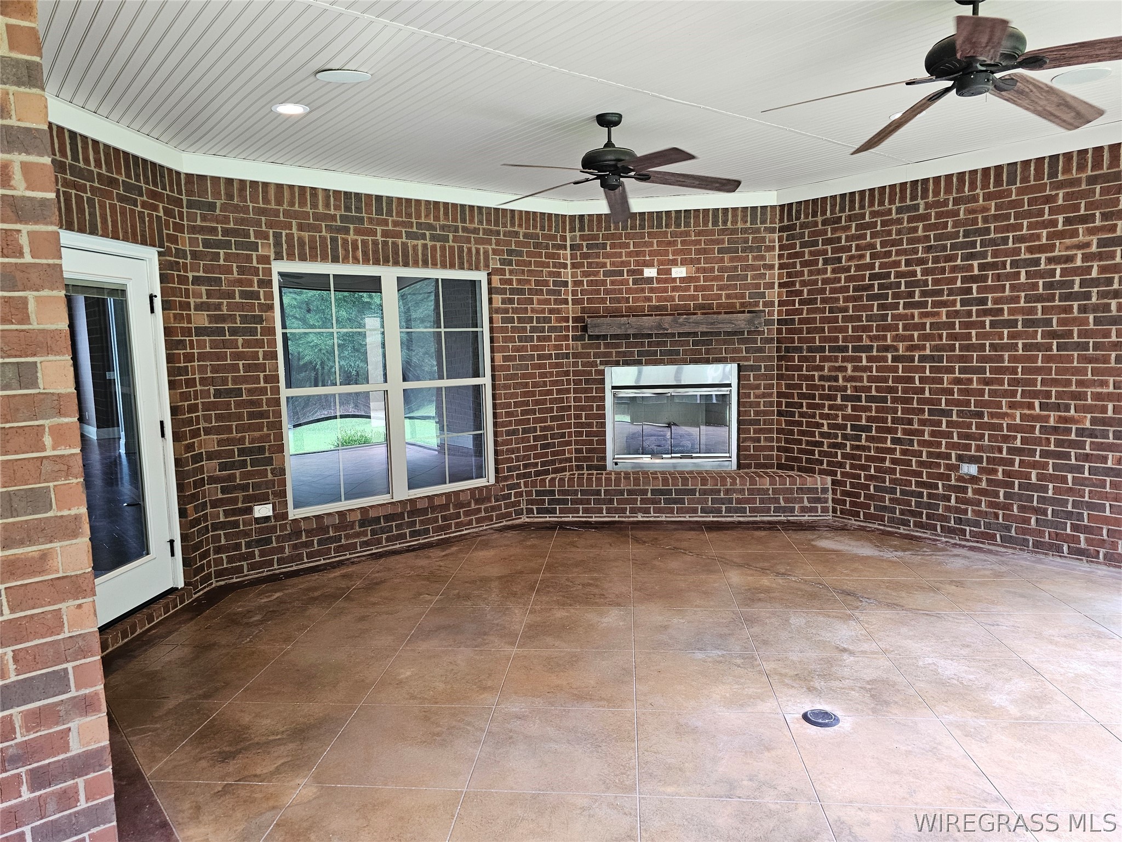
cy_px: 421
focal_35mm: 23
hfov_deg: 73.9
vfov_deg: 58.9
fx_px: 745
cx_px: 561
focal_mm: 6.3
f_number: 1.7
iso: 200
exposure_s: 1/120
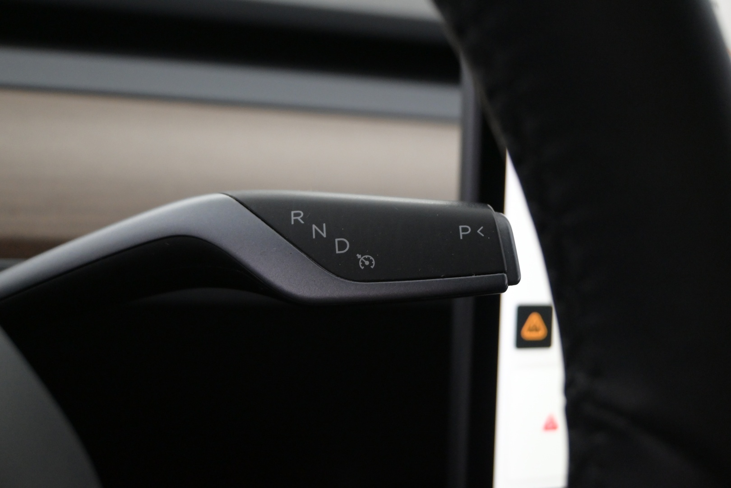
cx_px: 366
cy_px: 244
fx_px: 959
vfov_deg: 28.5
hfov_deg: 41.7
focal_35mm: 47
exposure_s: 1/80
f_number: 5
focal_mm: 31.5
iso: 2500
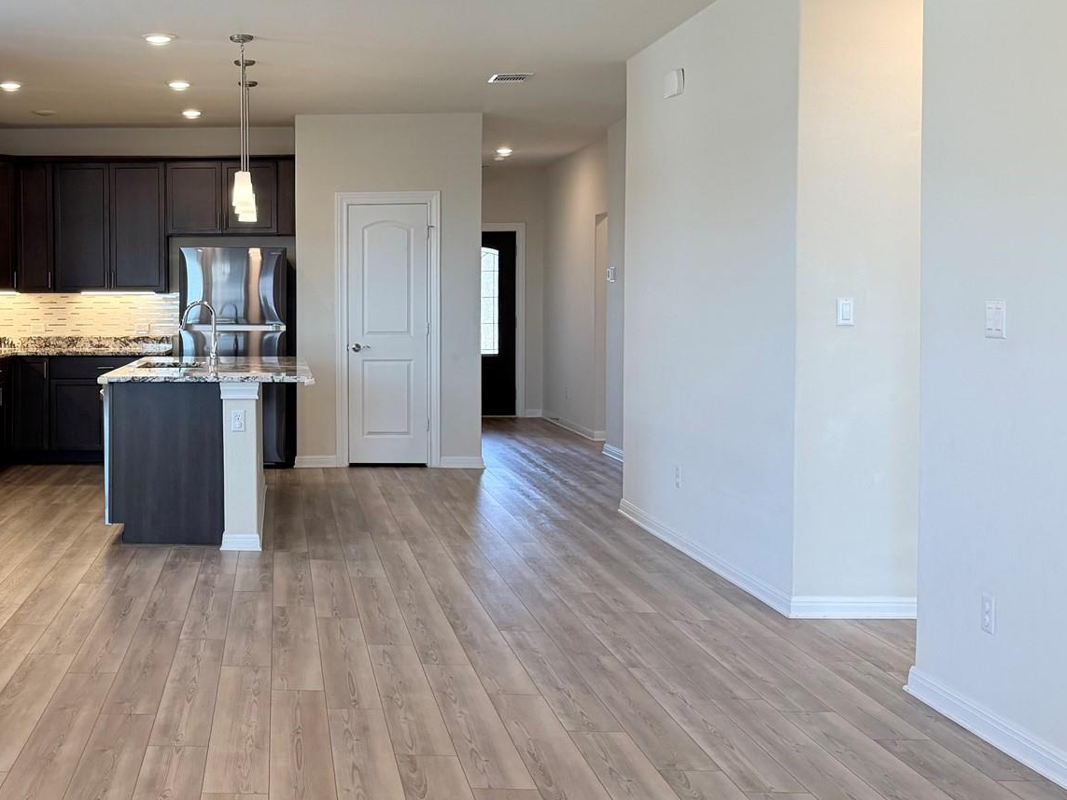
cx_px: 230
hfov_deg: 42.1
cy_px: 334
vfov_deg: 33.5
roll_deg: +0.0
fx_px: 1325
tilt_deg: -1.7
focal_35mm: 43
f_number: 1.78
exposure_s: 1/195
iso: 200
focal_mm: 6.76
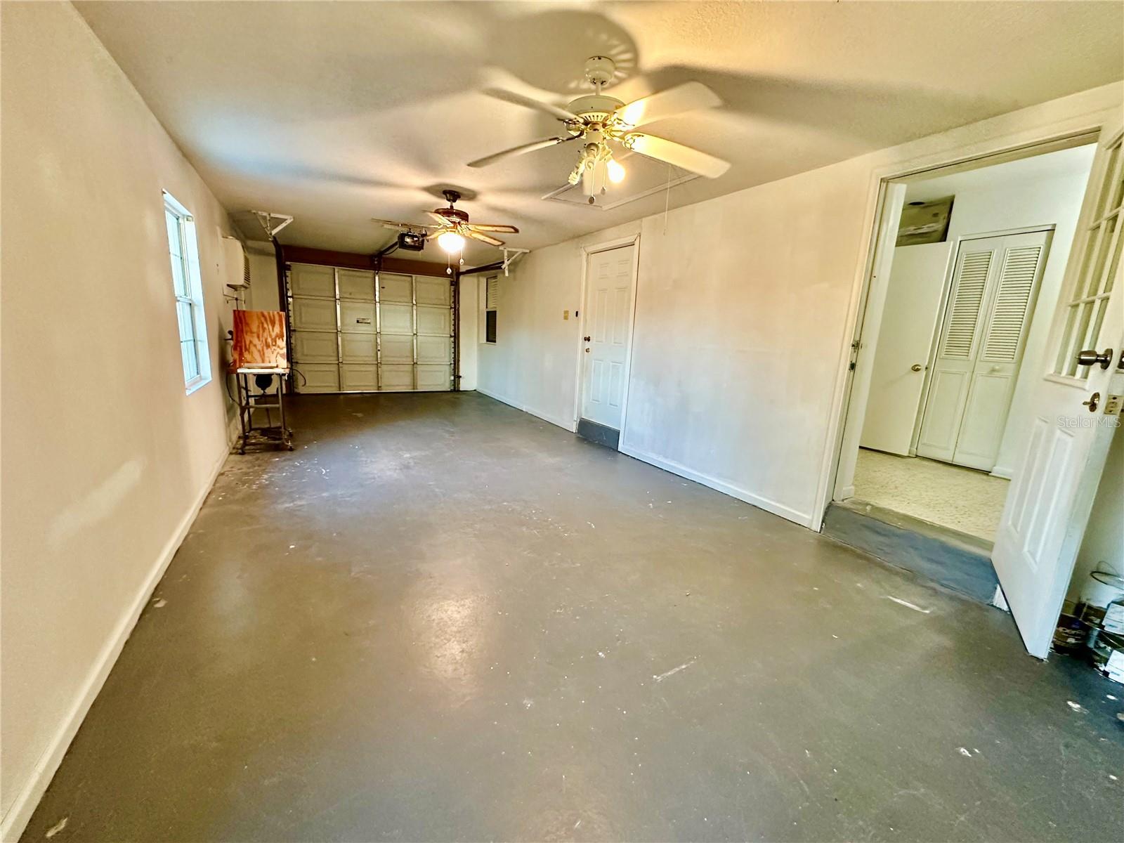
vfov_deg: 85.7
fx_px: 455
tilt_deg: -10.4
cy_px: 422
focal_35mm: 14
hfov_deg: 102.1
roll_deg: -2.4
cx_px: 562
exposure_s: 1/60
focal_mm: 2.22
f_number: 2.2
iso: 400
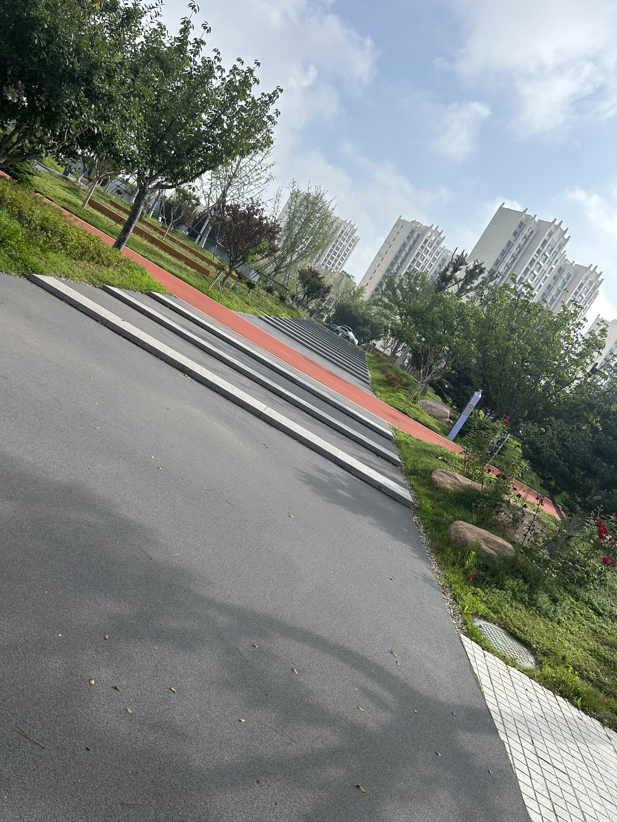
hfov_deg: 53.1
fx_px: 618
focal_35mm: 26
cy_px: 411
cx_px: 308
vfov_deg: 67.3
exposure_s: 1/3571
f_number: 1.5
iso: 50
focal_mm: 5.7
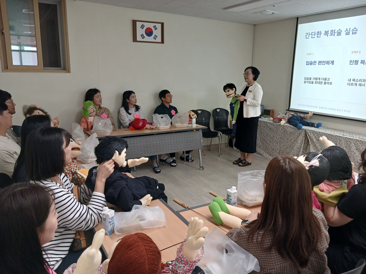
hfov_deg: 65.3
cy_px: 137
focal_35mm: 27
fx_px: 285
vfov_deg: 51.4
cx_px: 183
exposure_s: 1/60
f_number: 1.8
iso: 125
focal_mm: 3.98
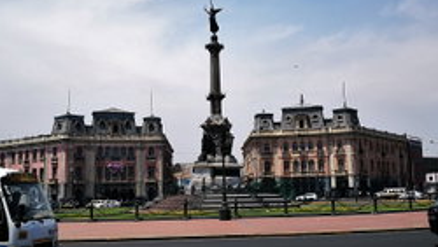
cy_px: 112
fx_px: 546
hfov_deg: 43.7
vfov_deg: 25.5
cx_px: 205
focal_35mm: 47
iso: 50
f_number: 2.2
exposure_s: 1/1376
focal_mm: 4.5
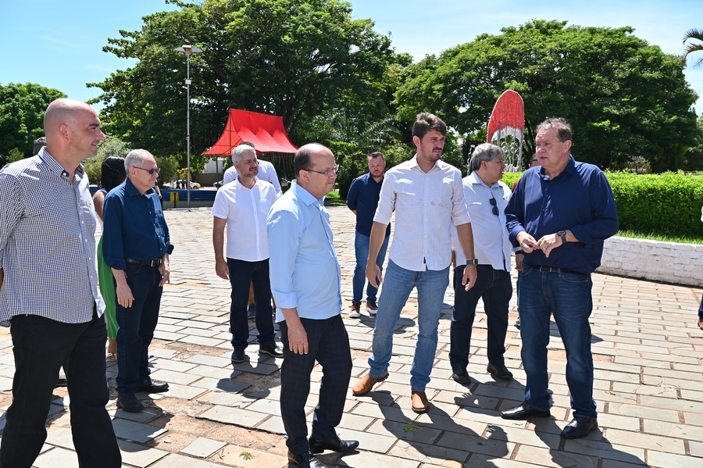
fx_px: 625
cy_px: 234
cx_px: 352
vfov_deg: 41.1
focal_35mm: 32
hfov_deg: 58.7
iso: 100
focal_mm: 32
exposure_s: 1/200
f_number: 8
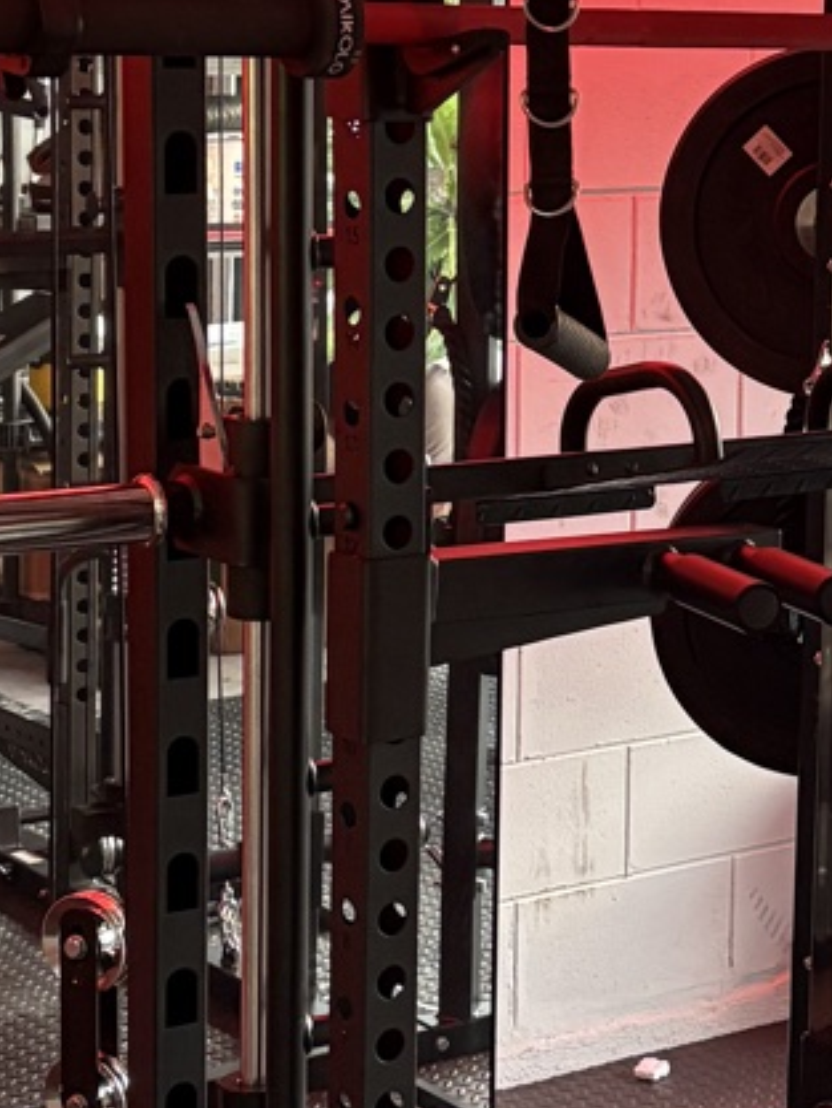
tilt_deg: -9.8
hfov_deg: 14.9
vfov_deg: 20.0
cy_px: 505
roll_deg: -1.8
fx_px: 3139
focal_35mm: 98
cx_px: 788
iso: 320
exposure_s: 1/60
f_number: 1.6
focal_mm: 5.96
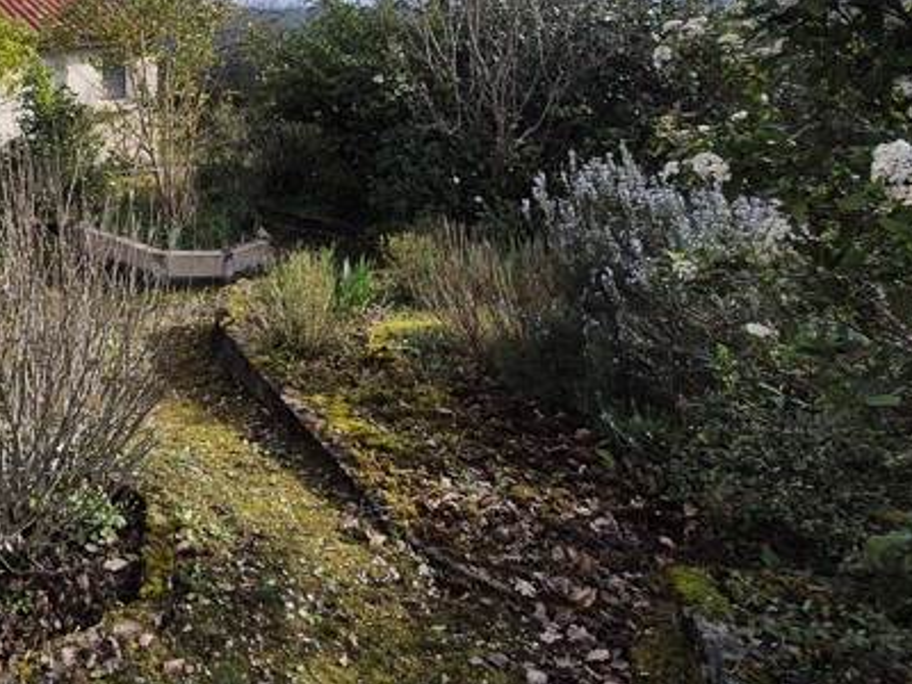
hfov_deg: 56.5
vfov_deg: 48.5
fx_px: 685
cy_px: 93
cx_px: 66
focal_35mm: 26
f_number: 2.2
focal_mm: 2.2
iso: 50
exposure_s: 1/2912
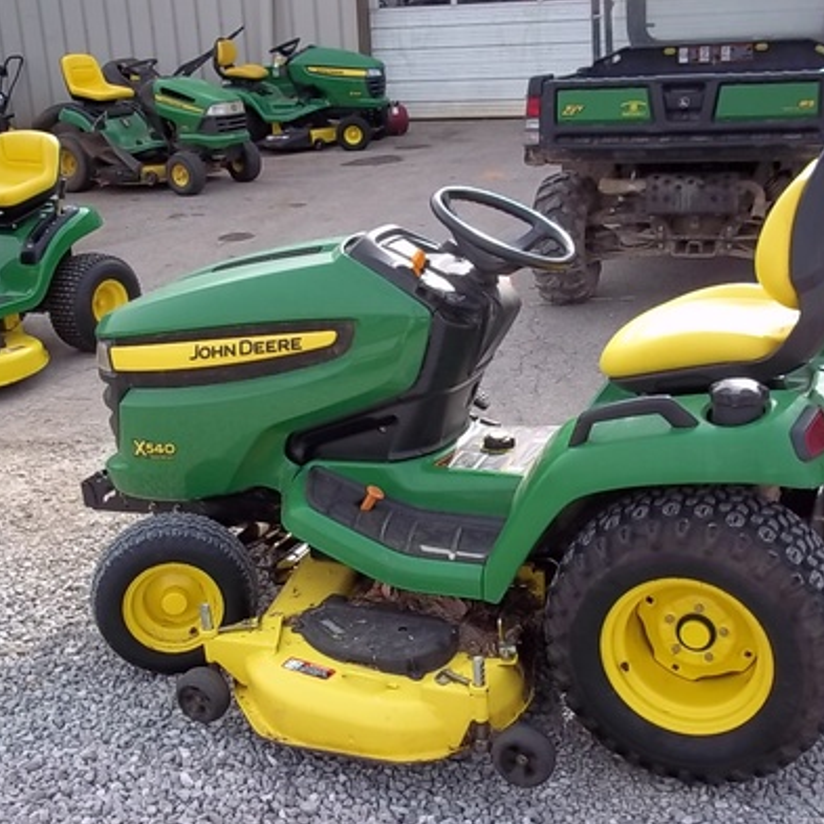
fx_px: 1185
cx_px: 428
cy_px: 407
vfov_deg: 38.3
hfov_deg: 38.3
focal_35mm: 44
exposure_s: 1/400
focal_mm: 6.5
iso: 80
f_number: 3.1
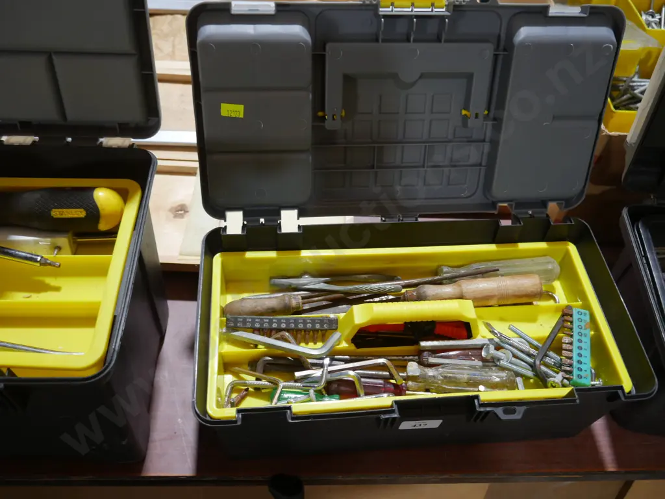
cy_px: 250
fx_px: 615
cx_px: 332
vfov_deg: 44.2
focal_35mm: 32
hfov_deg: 56.8
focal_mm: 16
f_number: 3.6
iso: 400
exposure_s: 1/60
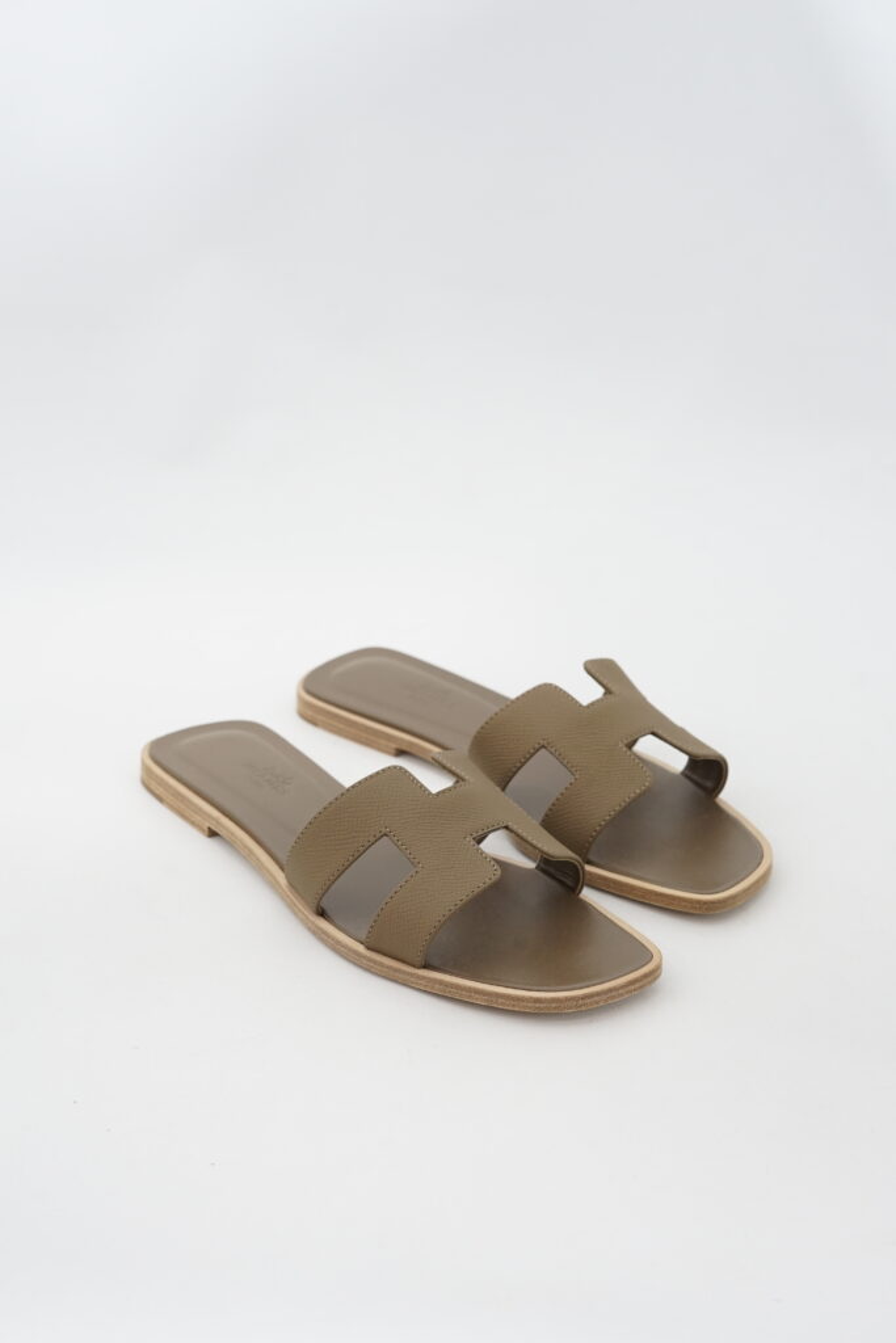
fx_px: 1866
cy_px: 672
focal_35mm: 50
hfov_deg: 27.0
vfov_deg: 39.6
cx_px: 448
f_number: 6.3
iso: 640
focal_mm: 50
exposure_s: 1/15
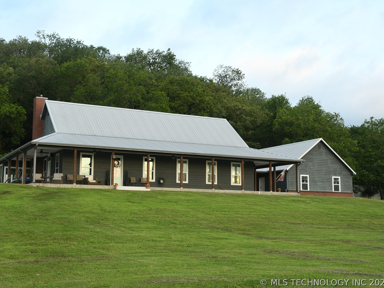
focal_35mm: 45
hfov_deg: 42.4
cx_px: 173
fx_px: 494
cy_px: 143
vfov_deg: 32.5
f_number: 7.1
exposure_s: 1/100
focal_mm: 27
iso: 400
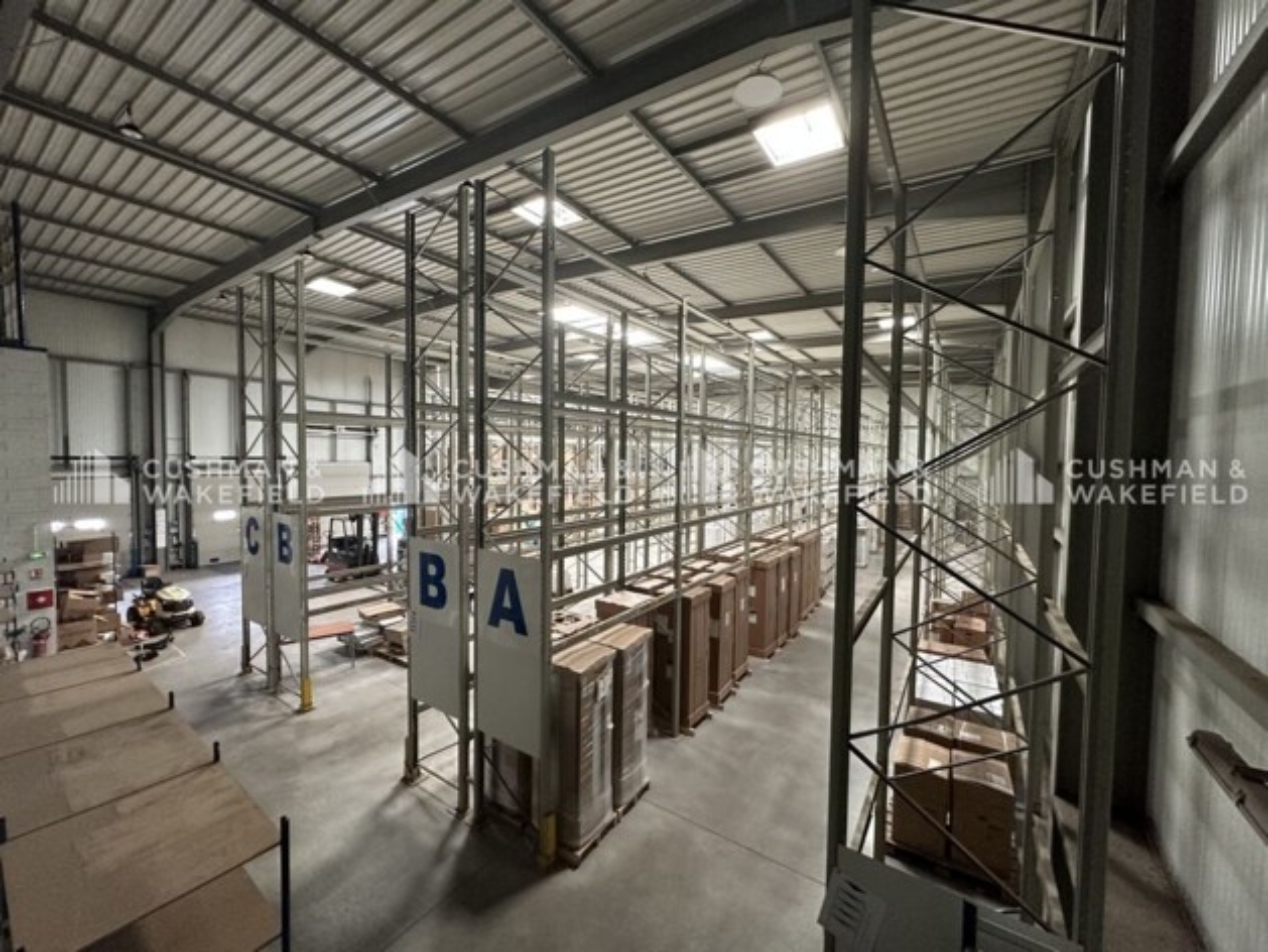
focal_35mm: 14
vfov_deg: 85.7
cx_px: 634
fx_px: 513
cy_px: 476
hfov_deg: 102.1
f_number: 2.2
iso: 400
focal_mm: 2.22
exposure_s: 1/60
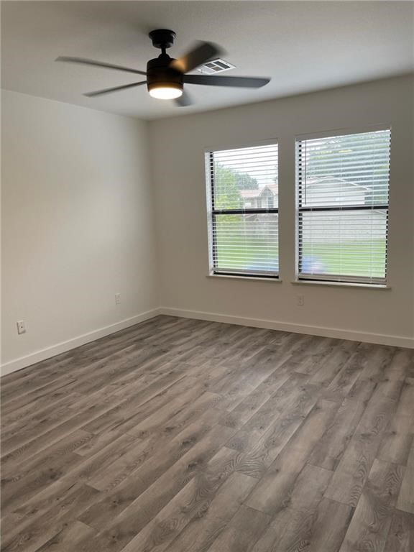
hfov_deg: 53.1
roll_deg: +2.9
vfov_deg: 67.3
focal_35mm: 26
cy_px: 276
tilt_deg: -8.4
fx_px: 415
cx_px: 207
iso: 64
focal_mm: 4.2
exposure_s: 1/121
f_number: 1.6
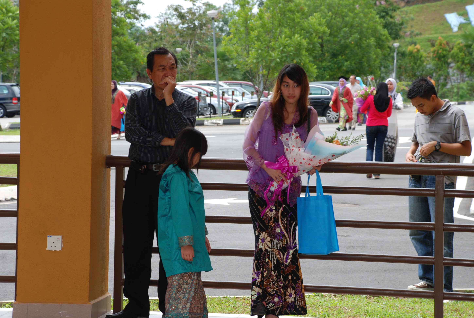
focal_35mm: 120
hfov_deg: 17.0
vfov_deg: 11.5
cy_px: 159
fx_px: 1583
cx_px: 237
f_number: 8
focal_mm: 80
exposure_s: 1/160
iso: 200
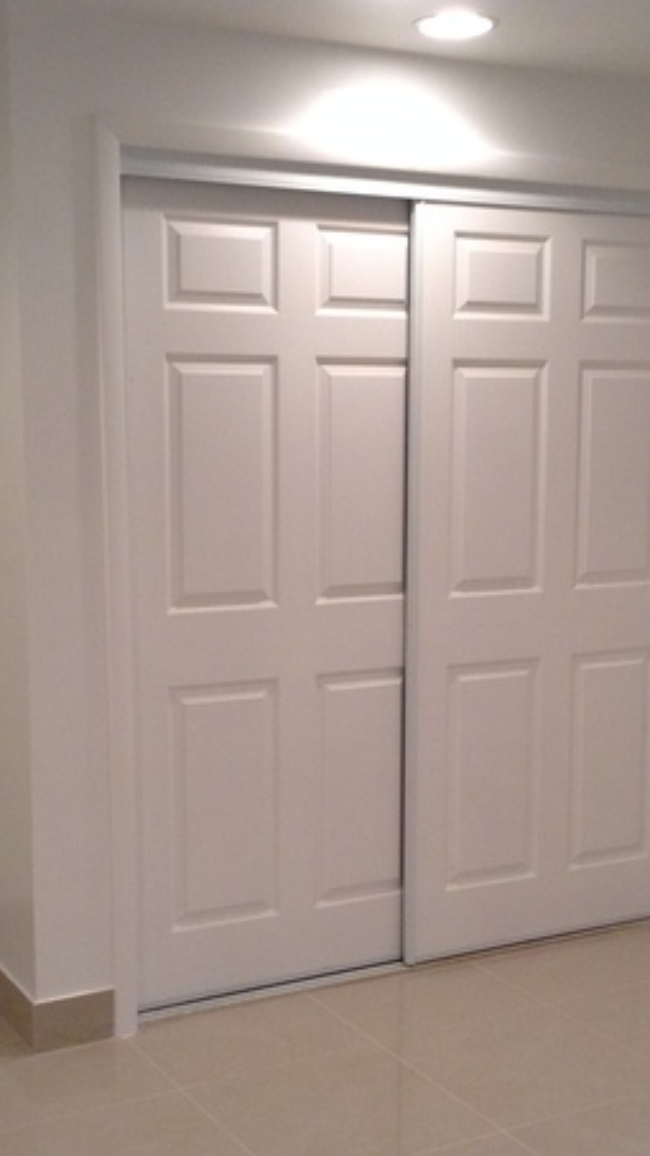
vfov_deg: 39.1
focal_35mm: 53
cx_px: 328
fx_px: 1623
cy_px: 635
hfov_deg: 22.6
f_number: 2.4
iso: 64
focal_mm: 3.3
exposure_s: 1/24
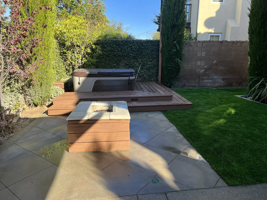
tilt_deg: -11.3
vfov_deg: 53.1
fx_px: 201
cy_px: 100
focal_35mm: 26
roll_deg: -1.2
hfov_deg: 67.3
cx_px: 134
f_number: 1.6
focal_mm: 5.1
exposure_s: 1/793
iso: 50
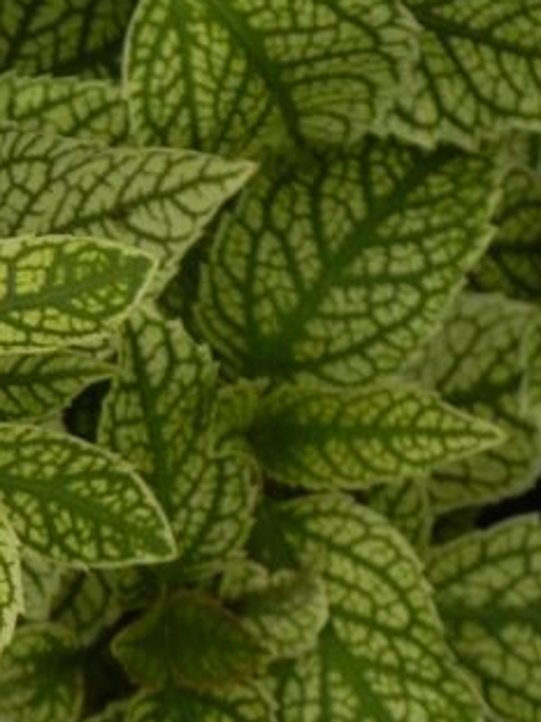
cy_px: 246
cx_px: -123
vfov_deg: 6.0
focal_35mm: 332
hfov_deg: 4.5
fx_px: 6923
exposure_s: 1/640
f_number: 5
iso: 160
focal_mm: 23
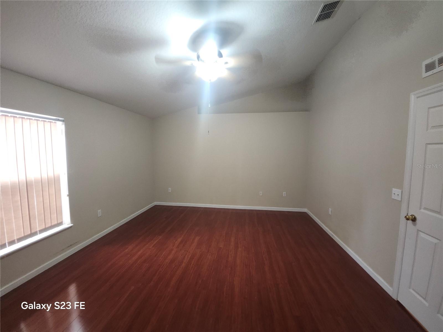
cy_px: 166
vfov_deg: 89.9
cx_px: 222
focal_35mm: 13
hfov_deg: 106.2
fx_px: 166
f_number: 2.2
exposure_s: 1/30
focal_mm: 1.74
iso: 320
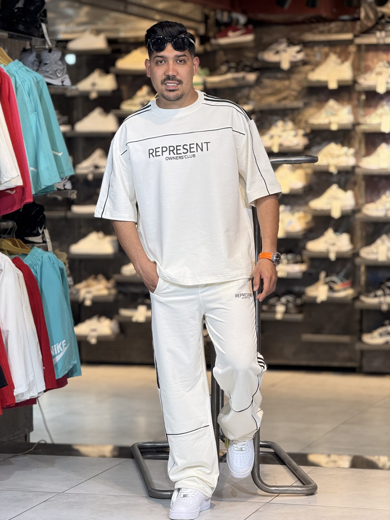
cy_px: 260
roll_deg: +0.0
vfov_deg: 16.4
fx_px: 1803
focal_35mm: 120
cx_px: 195
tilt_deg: -3.1
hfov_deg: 12.3
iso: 100
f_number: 2.8
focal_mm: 15.66
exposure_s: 1/100
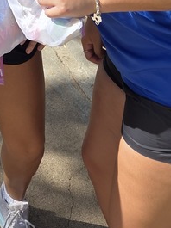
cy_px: -173
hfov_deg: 16.1
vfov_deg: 17.9
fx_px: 588
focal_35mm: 89
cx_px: -18
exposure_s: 1/2572
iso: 80
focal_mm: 5.4
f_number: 1.8
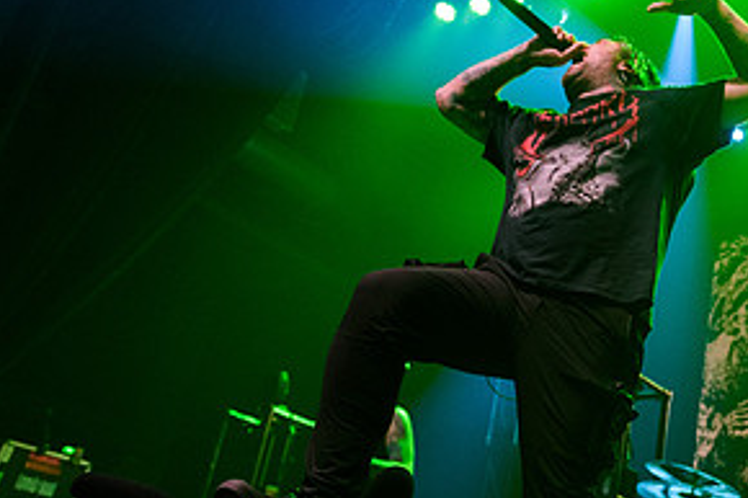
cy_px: 257
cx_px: 696
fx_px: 997
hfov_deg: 37.9
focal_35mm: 48
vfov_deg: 28.0
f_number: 3.5
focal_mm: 24
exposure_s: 1/160
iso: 3200
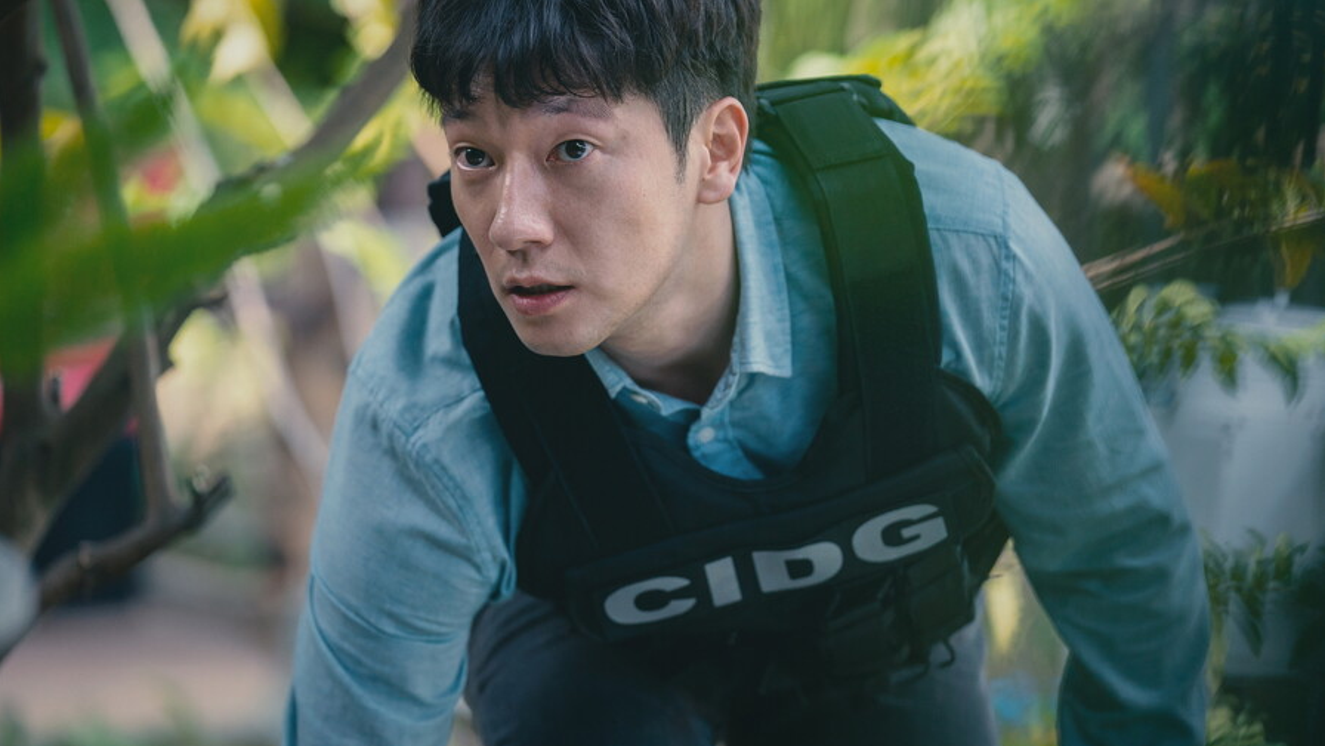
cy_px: 312
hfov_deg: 14.9
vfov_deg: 8.4
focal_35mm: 144
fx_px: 5059
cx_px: 662
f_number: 3.2
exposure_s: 1/1000
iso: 1600
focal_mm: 137
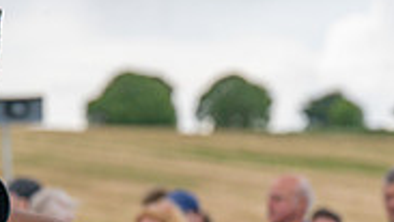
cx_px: 126
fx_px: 6113
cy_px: 422
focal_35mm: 585
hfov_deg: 3.7
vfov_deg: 2.1
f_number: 5
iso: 400
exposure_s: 1/1250
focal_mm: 101
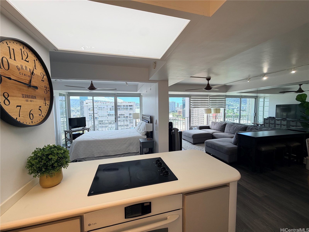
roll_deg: +1.3
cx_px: 154
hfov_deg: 102.1
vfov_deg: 85.7
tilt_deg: -4.3
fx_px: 125
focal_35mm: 14
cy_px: 116
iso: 32
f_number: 2.2
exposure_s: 1/120
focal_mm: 2.22
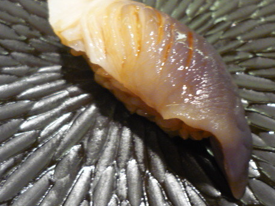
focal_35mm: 46
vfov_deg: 31.5
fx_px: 365
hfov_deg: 41.2
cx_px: 149
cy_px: 90
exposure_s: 1/30
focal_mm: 5.5
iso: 400
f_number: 2.8
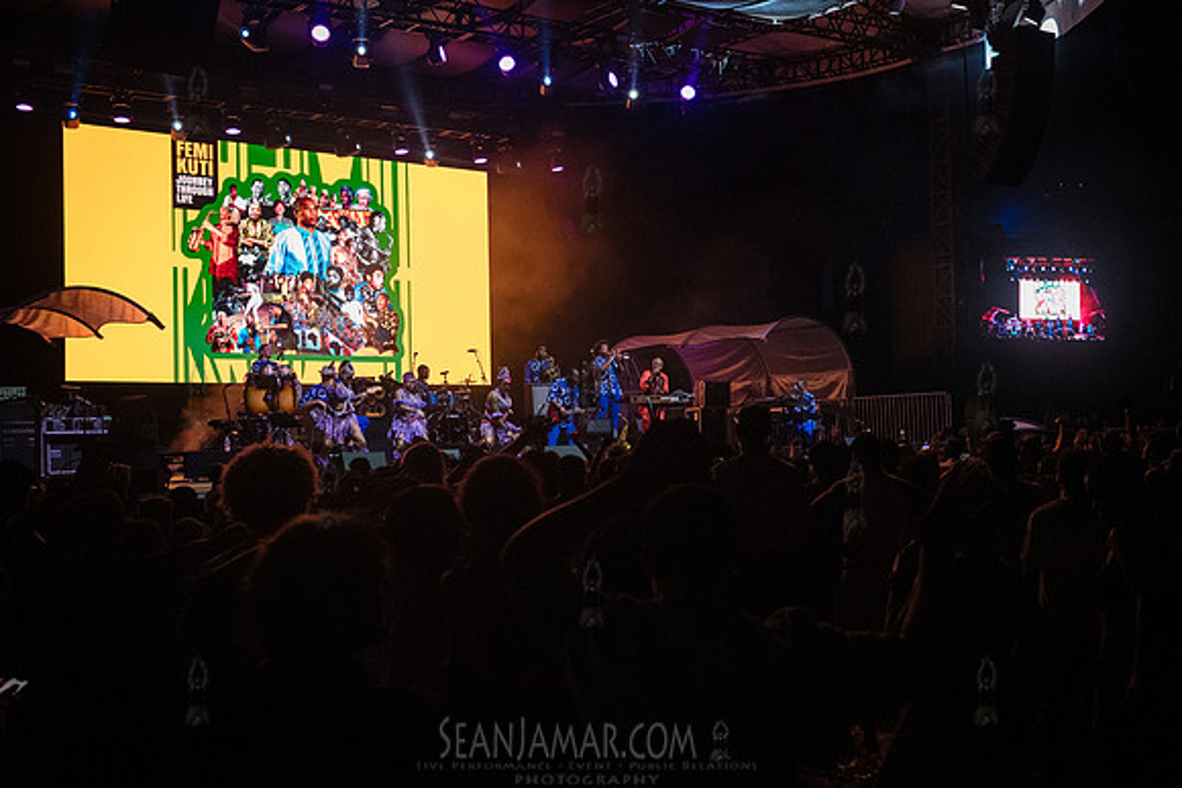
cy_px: 403
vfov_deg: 31.2
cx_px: 657
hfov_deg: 45.3
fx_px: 1415
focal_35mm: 43
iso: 5000
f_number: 4
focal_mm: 35
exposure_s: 1/1000
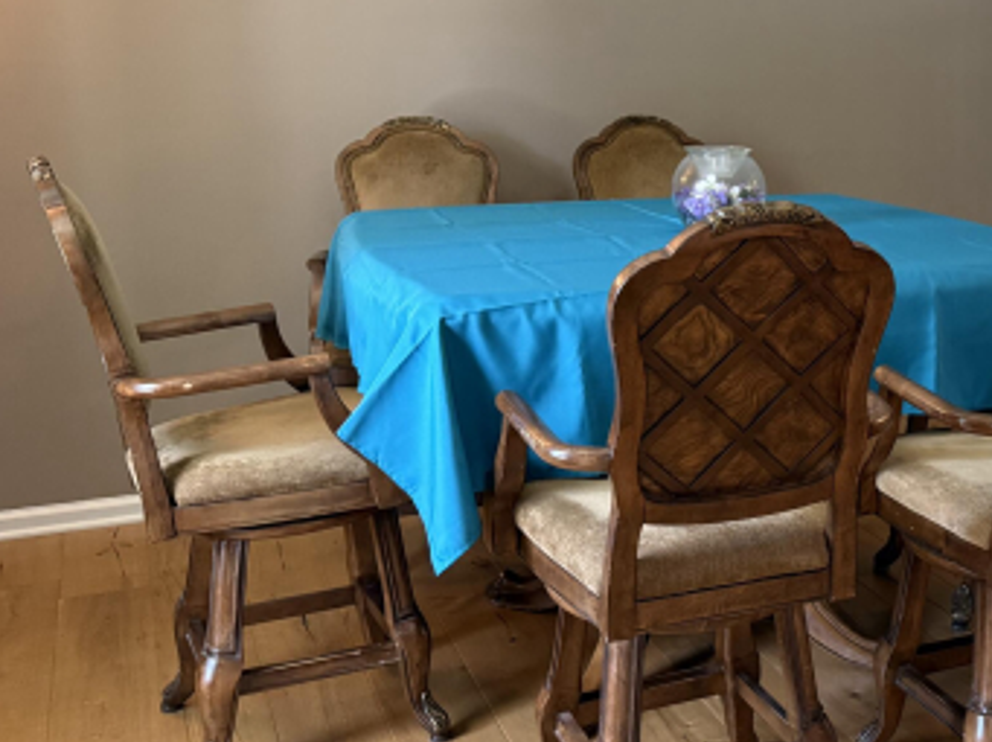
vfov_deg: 30.7
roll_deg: -1.1
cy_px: 288
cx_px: 892
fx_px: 1345
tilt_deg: -9.8
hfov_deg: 37.8
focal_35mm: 47
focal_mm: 6.76
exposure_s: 1/60
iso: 500
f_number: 1.78
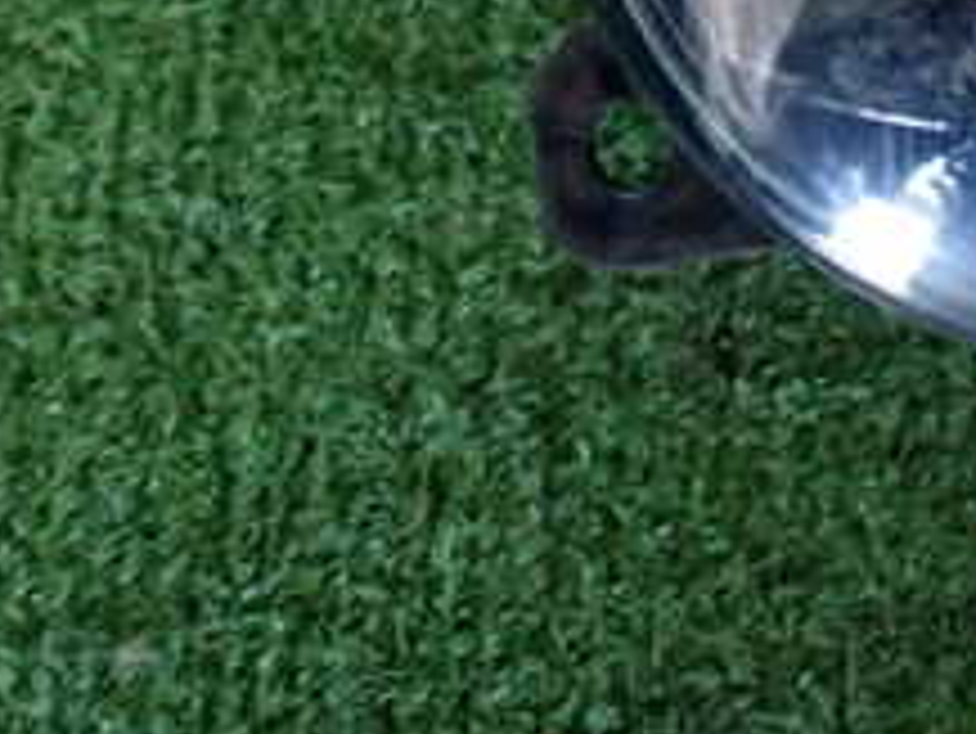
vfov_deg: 16.6
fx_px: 2341
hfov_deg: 21.8
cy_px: -266
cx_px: 1165
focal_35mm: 83
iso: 400
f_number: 2.3
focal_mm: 5.4
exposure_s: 1/30
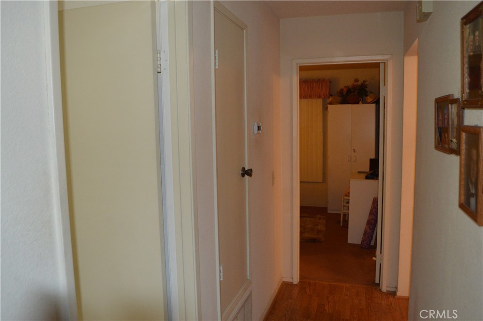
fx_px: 362
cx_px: 242
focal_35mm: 27
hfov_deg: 67.4
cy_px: 160
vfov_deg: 47.8
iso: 1400
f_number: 3.5
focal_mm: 18
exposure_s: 1/60
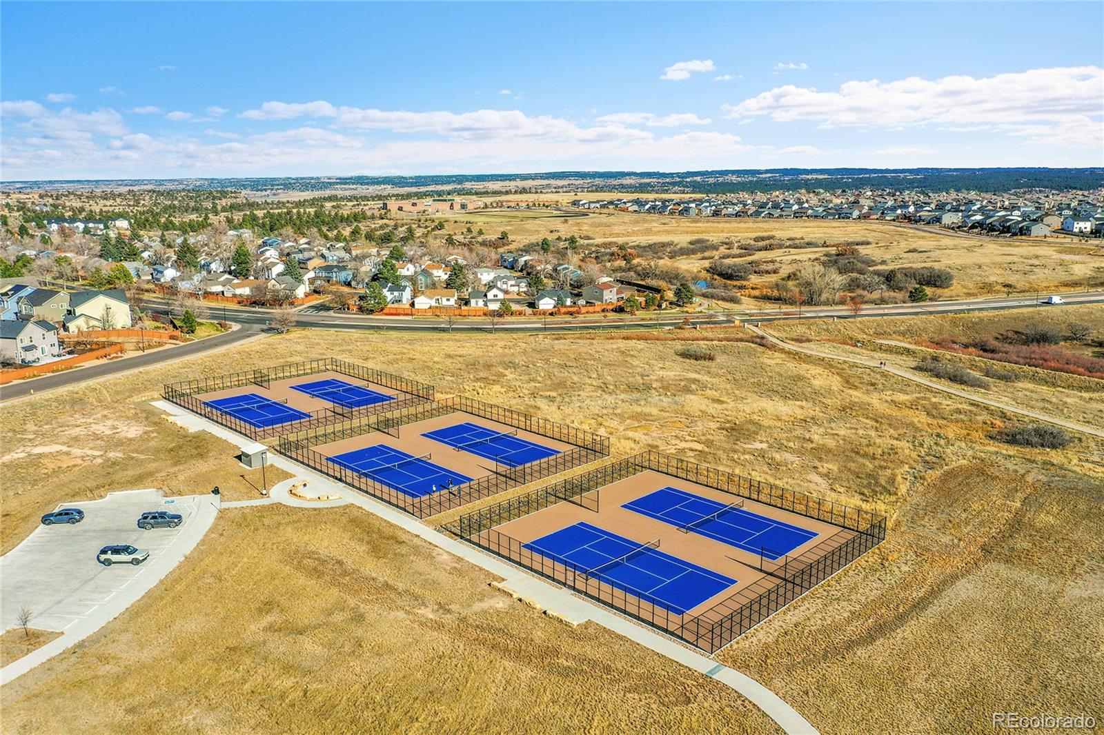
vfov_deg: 46.4
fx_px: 858
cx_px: 552
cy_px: 368
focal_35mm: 28
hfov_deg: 65.5
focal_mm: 10.26
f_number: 6.3
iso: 100
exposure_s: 1/800
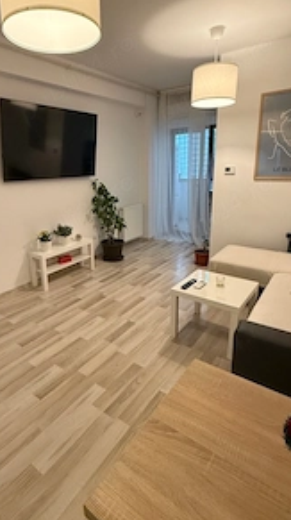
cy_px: 239
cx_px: 112
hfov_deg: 53.0
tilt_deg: -14.3
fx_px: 289
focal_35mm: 21
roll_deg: +1.9
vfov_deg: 83.7
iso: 500
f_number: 2.2
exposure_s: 1/60
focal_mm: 2.22
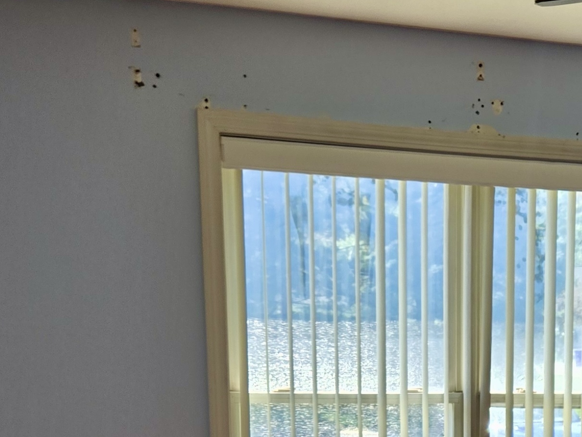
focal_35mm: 57
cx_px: 590
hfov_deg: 31.1
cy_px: 406
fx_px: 958
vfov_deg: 24.8
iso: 25
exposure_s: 1/180
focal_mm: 5.4
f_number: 1.8
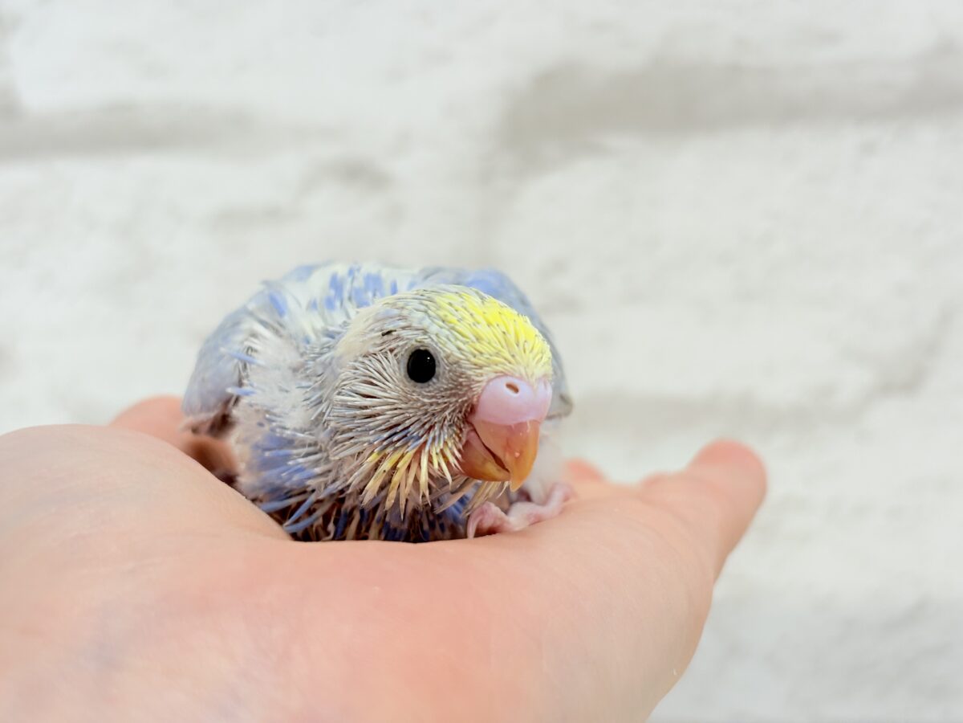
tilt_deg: -3.4
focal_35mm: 52
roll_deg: +3.4
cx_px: 482
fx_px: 1447
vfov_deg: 28.0
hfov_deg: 36.8
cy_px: 362
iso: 32
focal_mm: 5.96
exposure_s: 1/50
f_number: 1.6
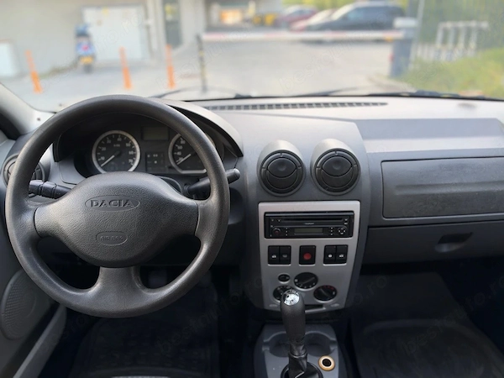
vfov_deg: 54.9
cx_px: 252
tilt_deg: -23.9
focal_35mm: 25
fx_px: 364
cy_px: 189
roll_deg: +1.8
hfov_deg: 69.4
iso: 80
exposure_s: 1/154
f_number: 1.8
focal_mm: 6.93
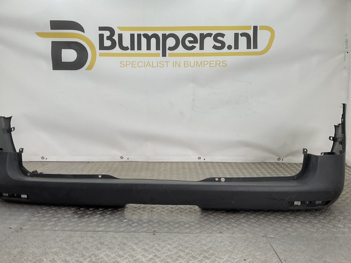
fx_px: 324
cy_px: 130
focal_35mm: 32
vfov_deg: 44.2
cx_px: 166
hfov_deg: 56.8
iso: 16
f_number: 1.8
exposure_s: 1/146
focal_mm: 3
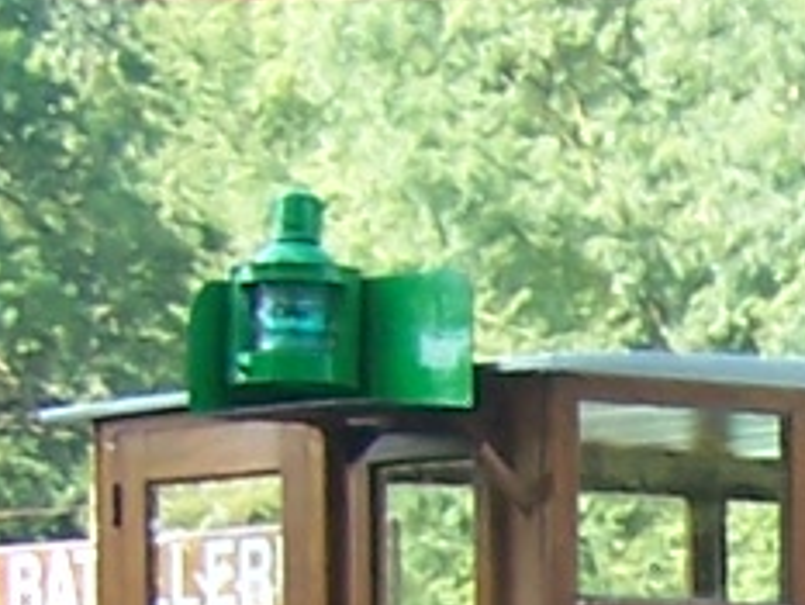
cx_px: 2038
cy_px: 1293
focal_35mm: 270
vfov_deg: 5.4
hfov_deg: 6.9
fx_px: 6282
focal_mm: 6.3
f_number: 2.8
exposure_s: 1/125
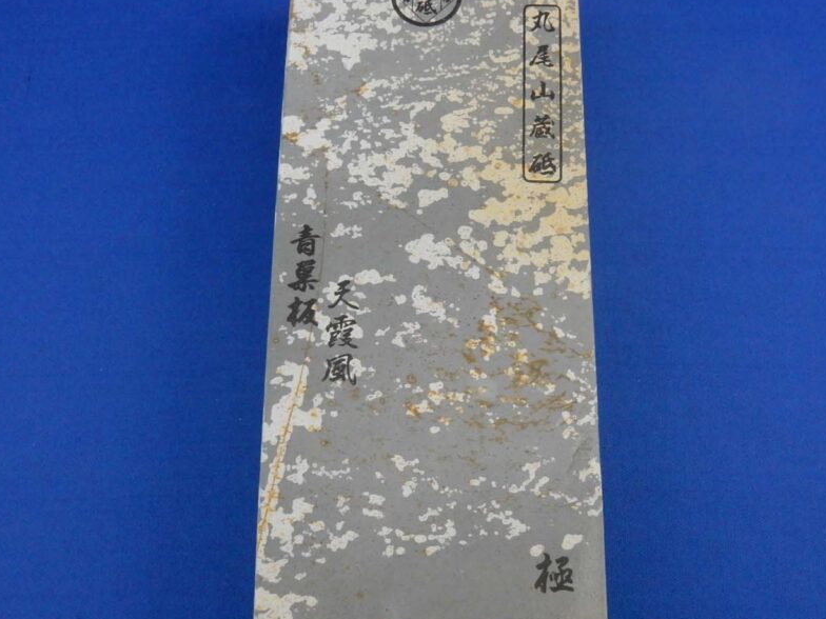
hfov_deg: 40.4
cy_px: 340
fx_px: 1122
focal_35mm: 47
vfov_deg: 30.9
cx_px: 428
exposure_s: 1/30
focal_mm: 6.4
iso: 640
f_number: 4
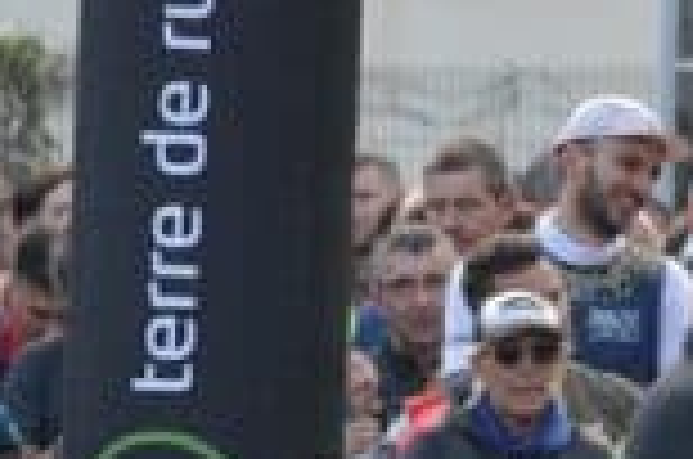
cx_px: 1395
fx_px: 21592
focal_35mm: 1124
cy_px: 234
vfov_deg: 1.2
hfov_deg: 1.8
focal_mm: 150
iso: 800
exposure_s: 1/500
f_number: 5
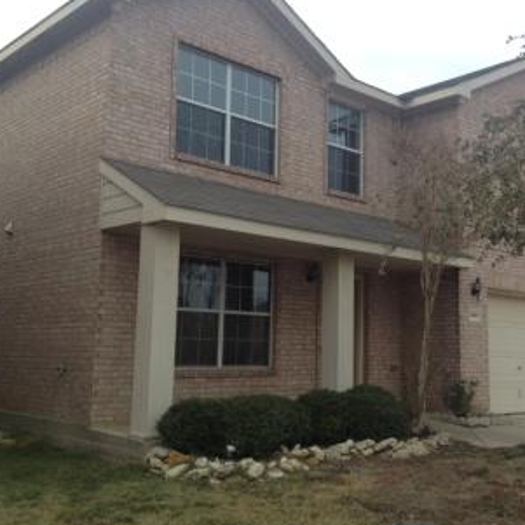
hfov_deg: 36.5
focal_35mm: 46
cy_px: 258
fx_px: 789
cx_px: 337
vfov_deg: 36.8
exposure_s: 1/120
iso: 80
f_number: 2.4
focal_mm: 4.28
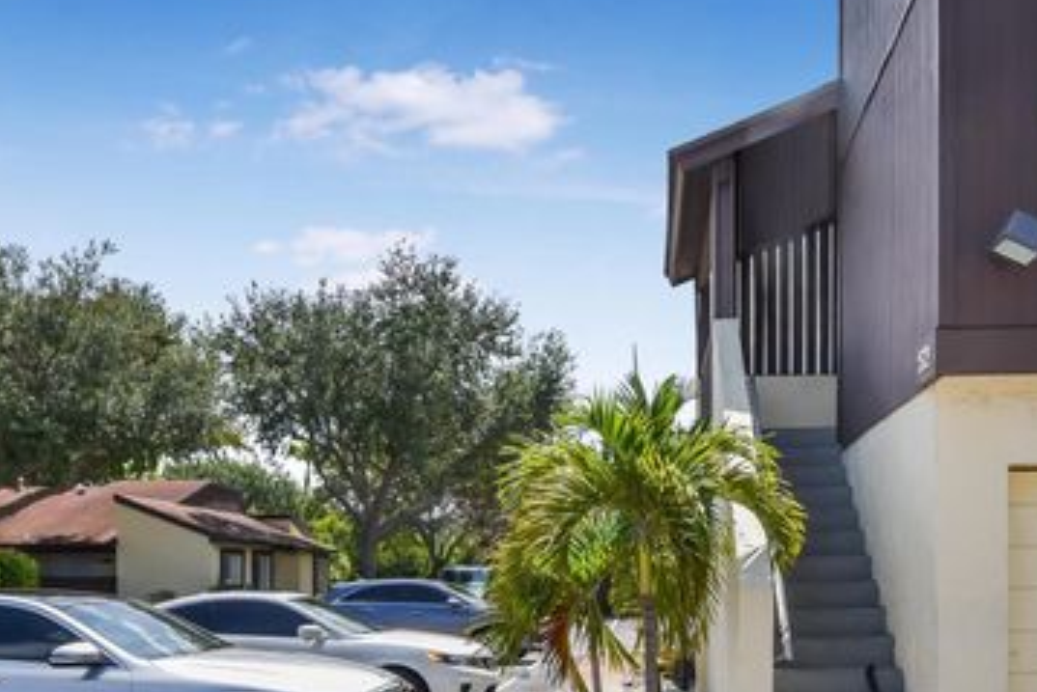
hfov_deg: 55.4
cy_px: 433
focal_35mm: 34
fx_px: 980
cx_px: 614
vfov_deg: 38.7
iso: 100
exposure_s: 1/200
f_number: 11
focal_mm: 19
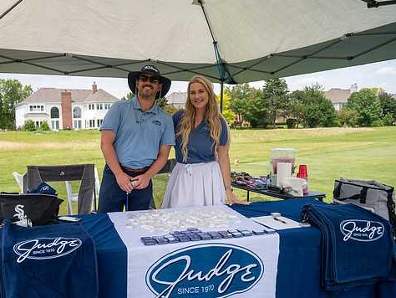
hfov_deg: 55.0
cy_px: 146
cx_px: 160
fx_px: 378
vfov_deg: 43.0
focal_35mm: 33
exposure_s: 1/800
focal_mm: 28
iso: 250
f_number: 5
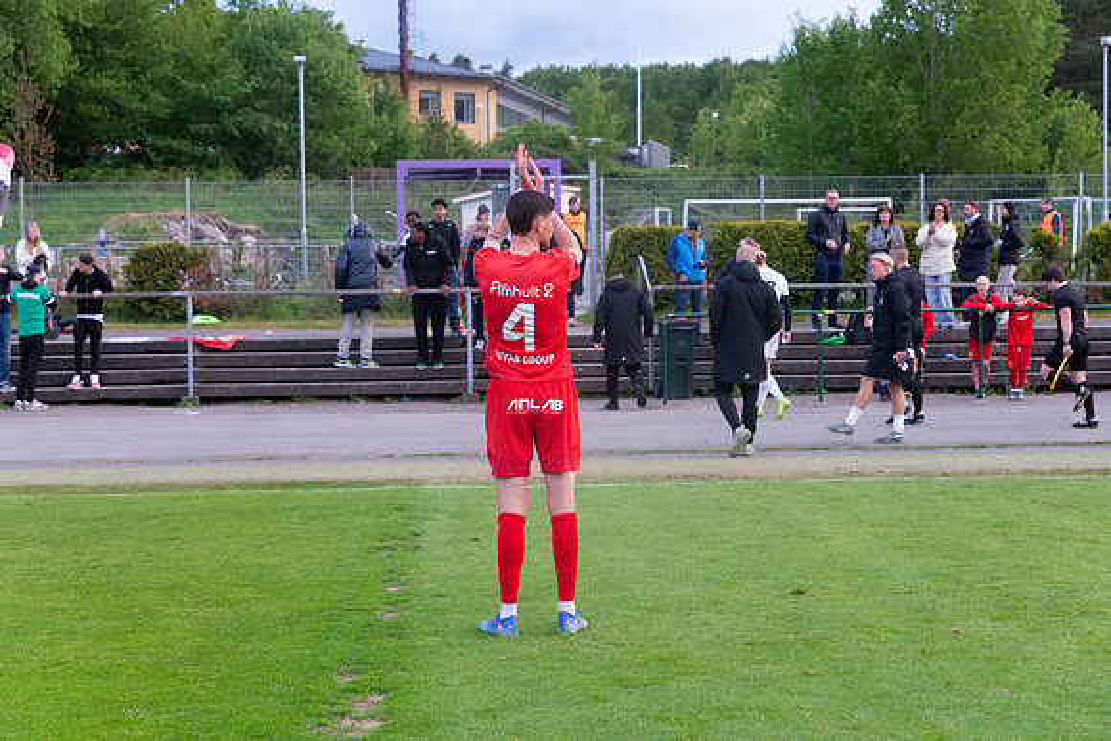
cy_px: 370
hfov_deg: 27.5
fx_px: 2274
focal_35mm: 74
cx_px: 556
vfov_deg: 18.5
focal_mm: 70
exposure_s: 1/640
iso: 3600
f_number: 4
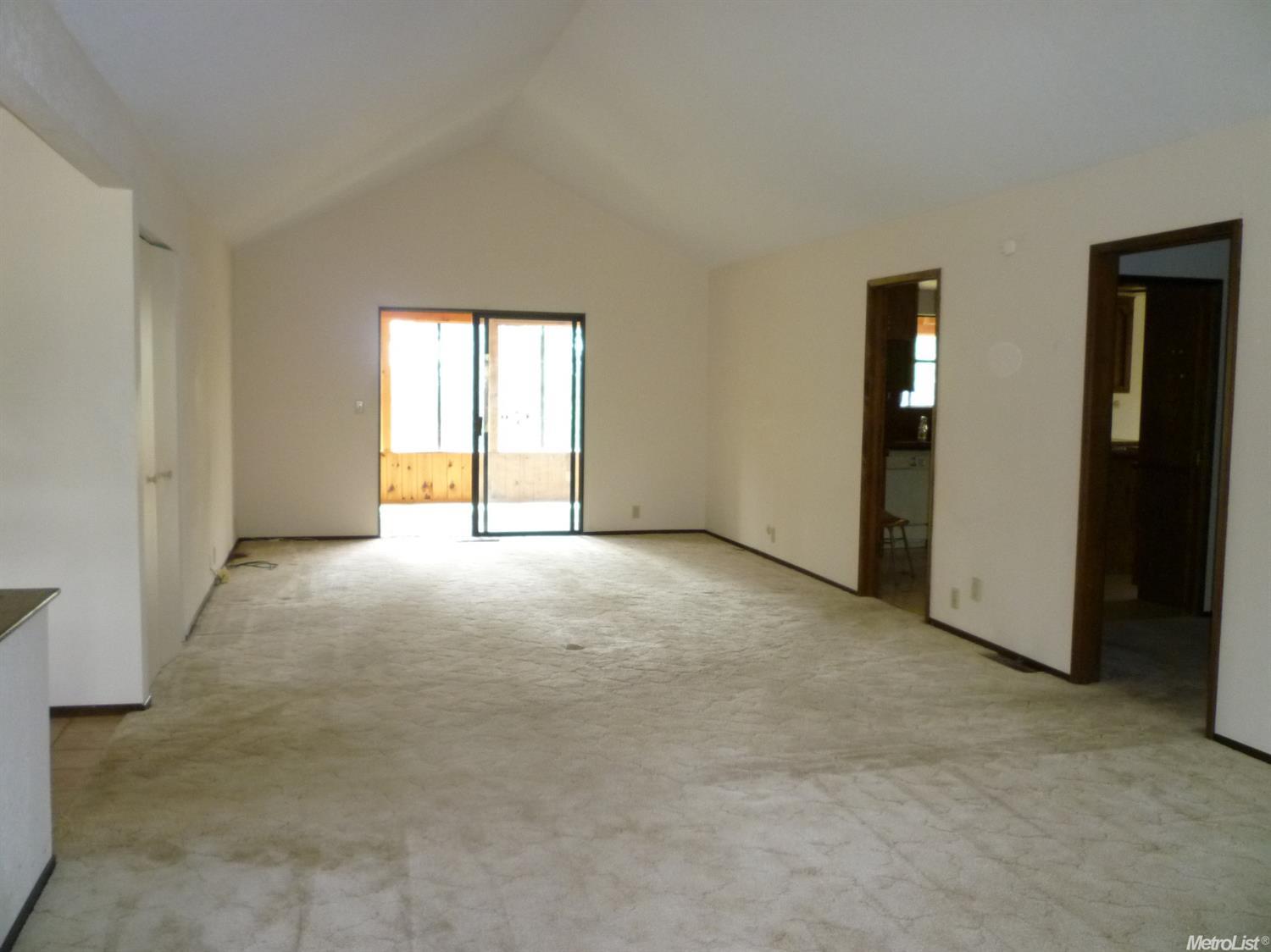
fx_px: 1064
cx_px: 636
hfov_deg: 61.7
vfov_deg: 48.2
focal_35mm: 29
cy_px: 476
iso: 320
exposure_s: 1/30
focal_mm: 5.2
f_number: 3.3
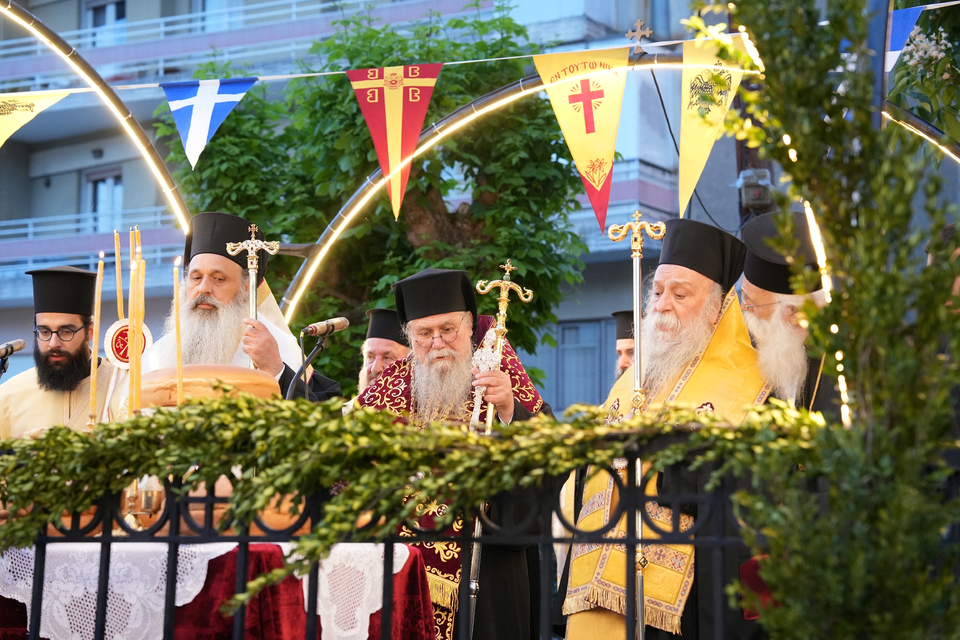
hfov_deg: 28.8
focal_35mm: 70
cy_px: 320
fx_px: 1867
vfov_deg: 19.5
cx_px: 480
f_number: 4
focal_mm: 70
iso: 4000
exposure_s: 1/200
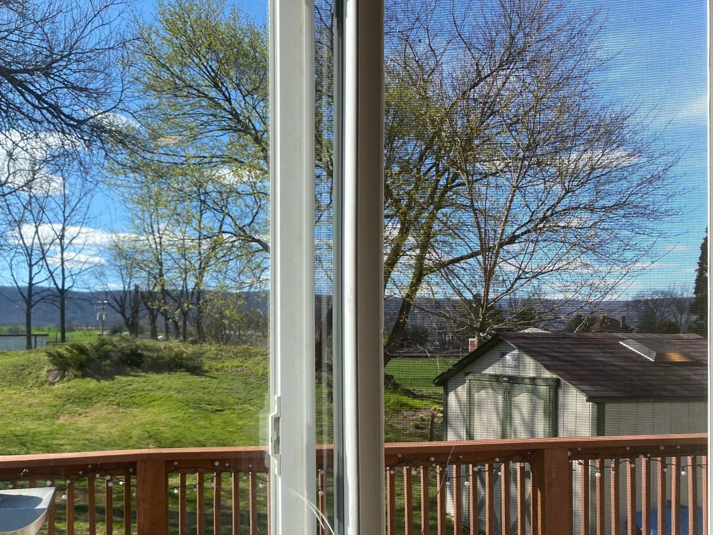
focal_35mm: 36
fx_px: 741
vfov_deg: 39.6
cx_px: 232
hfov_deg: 50.4
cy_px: 309
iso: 32
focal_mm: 4.25
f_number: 1.8
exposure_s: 1/1546
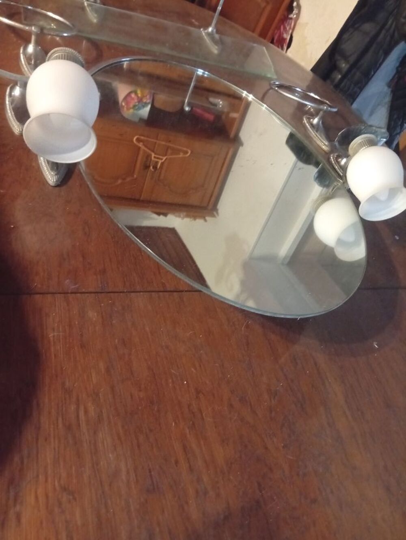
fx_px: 421
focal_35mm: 27
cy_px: 270
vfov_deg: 65.2
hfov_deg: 51.5
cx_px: 203
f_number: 1.8
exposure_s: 1/20
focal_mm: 3.84
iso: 1145
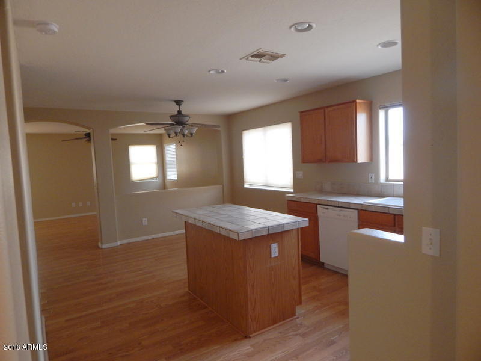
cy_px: 180
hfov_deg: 76.4
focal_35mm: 22
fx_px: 306
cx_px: 240
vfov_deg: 61.1
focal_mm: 4
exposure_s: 1/30
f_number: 3
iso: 250
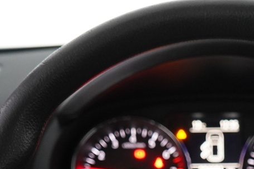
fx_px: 755
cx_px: 211
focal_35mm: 107
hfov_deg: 18.9
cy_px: 273
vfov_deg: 12.1
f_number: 3.5
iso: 2500
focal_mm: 30
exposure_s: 1/40
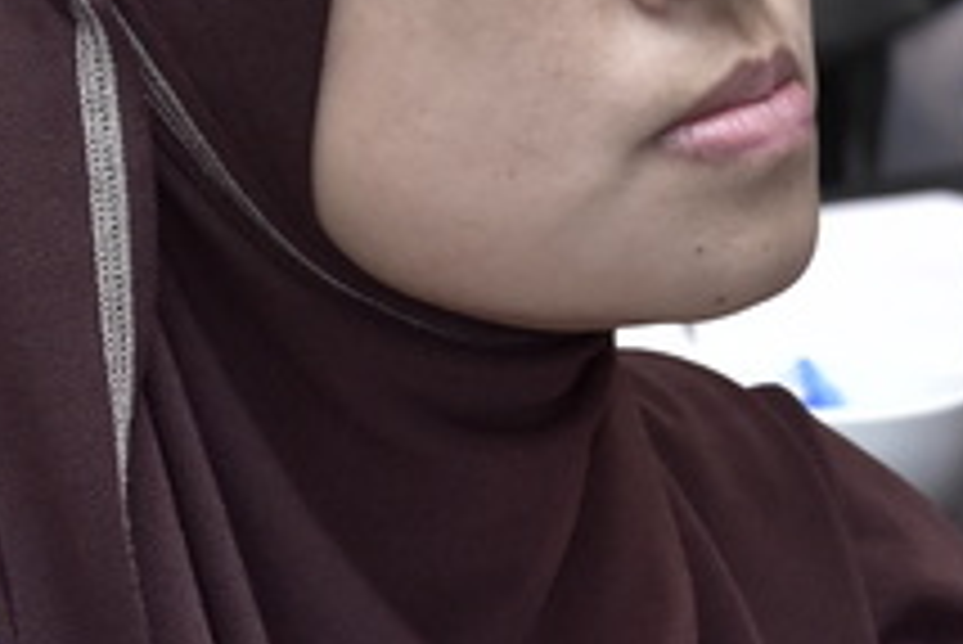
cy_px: -167
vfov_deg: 3.3
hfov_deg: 4.9
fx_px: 11266
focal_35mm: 421
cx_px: 594
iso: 1000
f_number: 6.3
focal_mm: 75
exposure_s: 1/50
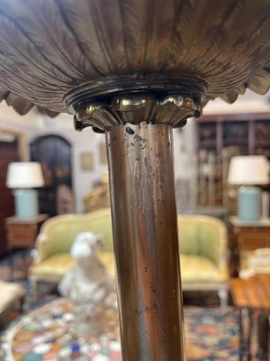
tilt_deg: -2.7
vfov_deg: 67.3
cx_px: 135
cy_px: 180
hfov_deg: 53.1
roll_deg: +1.2
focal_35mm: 26
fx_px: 270
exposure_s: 1/50
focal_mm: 5.1
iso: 320
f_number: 1.6
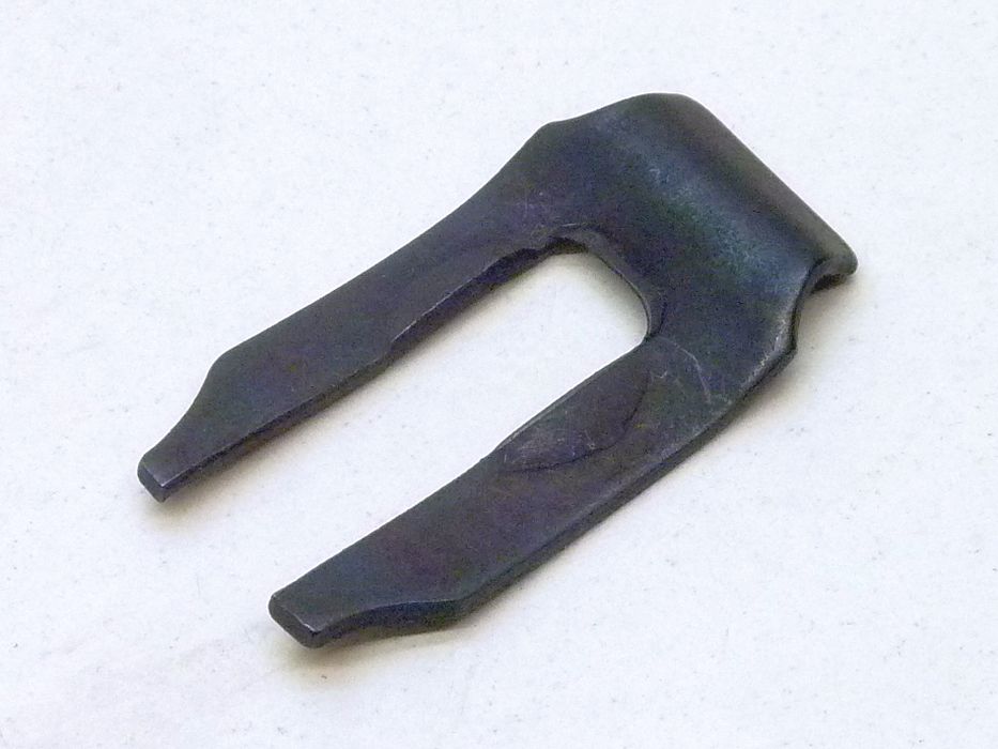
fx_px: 1932
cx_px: 499
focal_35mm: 67
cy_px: 374
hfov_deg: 29.0
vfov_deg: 21.9
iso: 320
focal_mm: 11
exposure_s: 1/40
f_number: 4.1
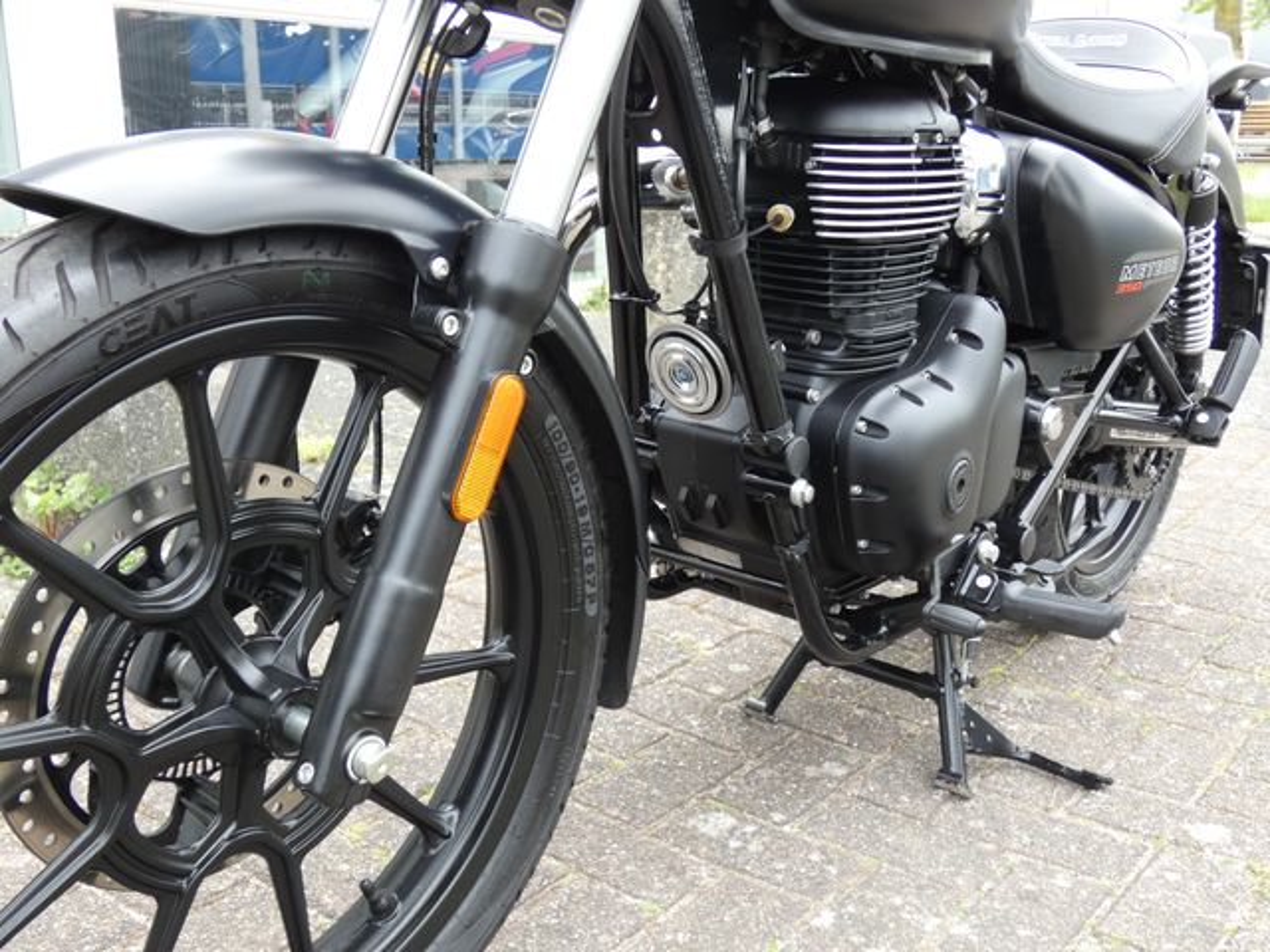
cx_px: 635
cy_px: 476
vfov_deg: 39.7
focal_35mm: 36
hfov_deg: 51.4
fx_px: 1321
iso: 160
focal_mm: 6.5
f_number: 3.5
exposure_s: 1/80
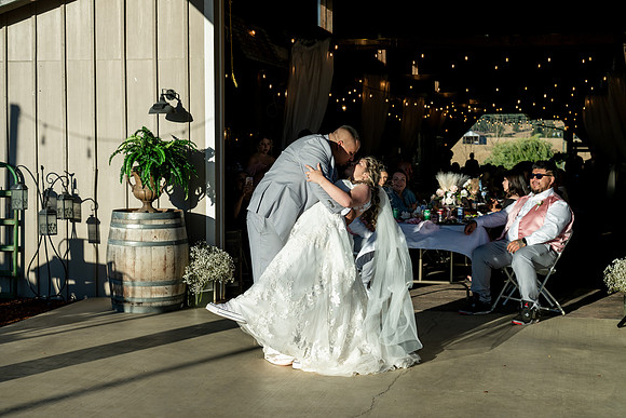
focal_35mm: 52
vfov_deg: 26.0
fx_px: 904
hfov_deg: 38.2
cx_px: 313
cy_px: 209
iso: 400
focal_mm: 52
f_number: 6.3
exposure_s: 1/800
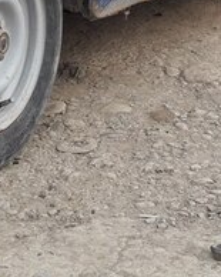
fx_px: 761
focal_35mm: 93
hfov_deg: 16.5
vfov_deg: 19.4
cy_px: -54
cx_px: 134
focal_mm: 3.7
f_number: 1.9
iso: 40
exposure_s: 1/100
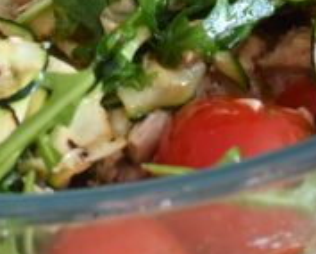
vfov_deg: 6.0
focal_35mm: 255
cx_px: -32
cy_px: -153
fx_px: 2387
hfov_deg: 7.5
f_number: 7.1
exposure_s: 1/40
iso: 640
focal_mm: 45
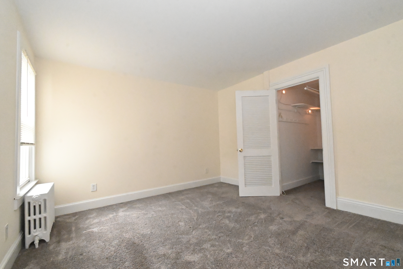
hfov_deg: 100.4
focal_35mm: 15
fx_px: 168
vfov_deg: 77.3
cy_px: 134
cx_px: 202
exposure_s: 1/160
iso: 20000
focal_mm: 10
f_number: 13
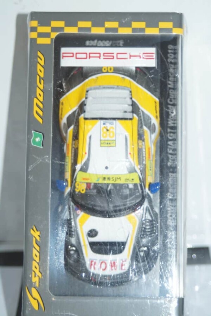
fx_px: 923
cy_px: 158
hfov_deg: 13.0
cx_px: 106
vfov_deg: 19.5
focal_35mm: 105
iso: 500
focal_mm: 70
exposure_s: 1/100
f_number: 5.6
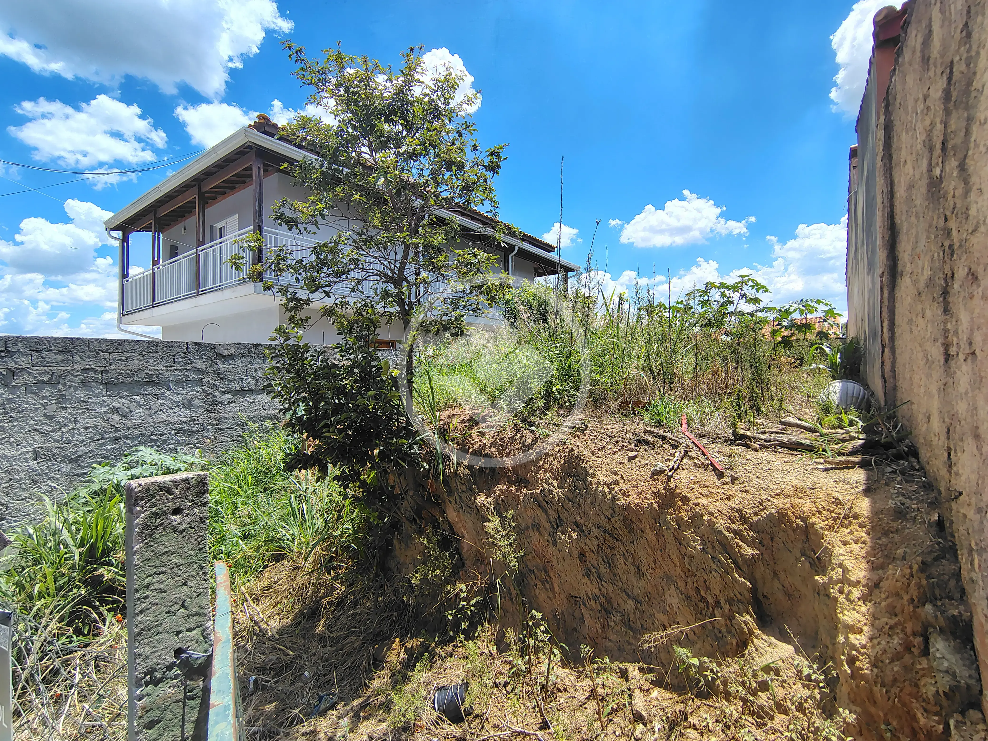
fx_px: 457
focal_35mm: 16
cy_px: 370
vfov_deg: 78.1
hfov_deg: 94.5
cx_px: 494
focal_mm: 2.13
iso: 100
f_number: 2.2
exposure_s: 1/930
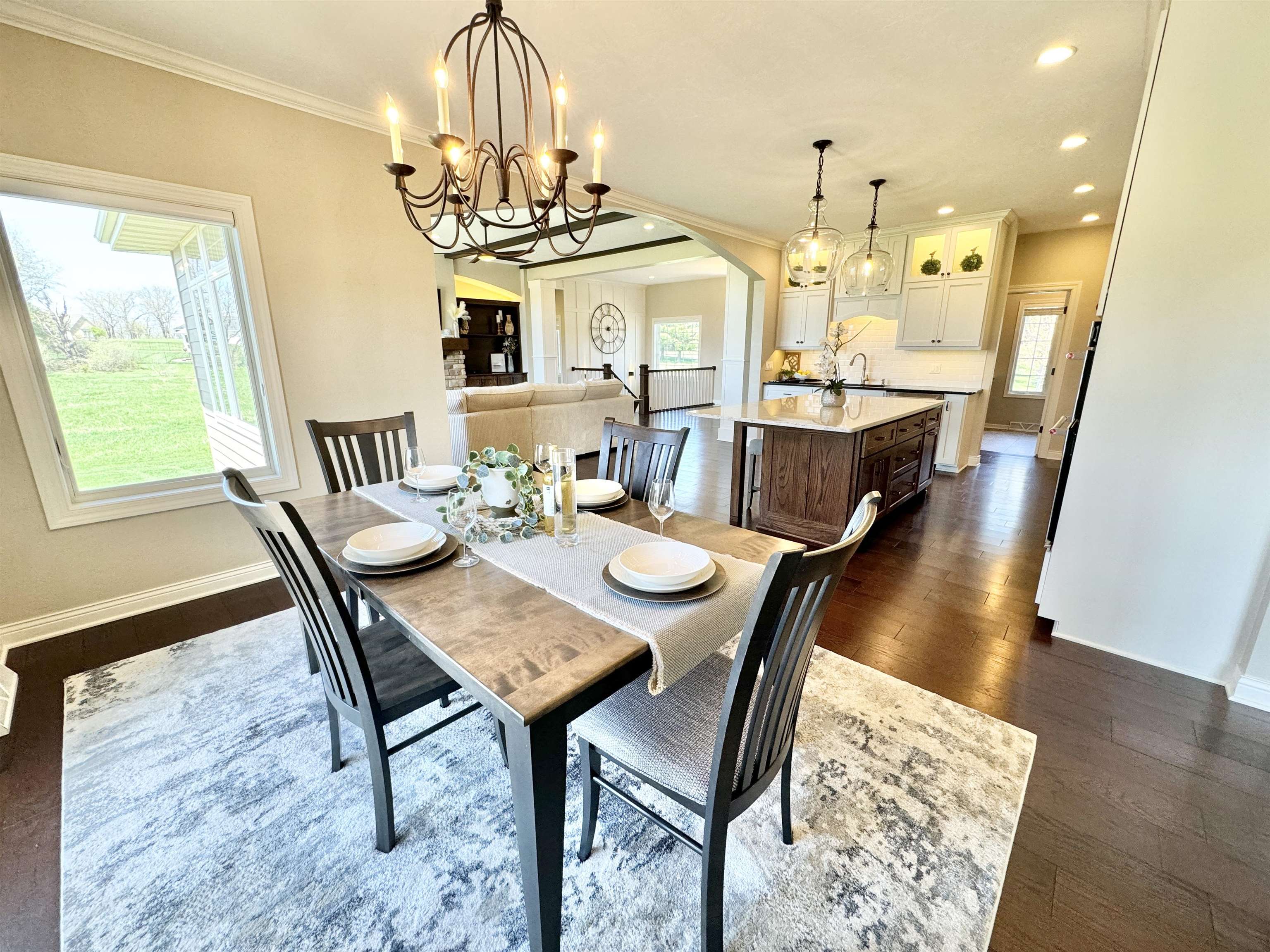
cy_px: 476
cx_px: 635
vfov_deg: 85.7
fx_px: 514
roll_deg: +0.0
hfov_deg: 102.1
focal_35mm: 14
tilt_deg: -15.0
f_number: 2.2
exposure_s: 1/120
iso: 160
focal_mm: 2.22
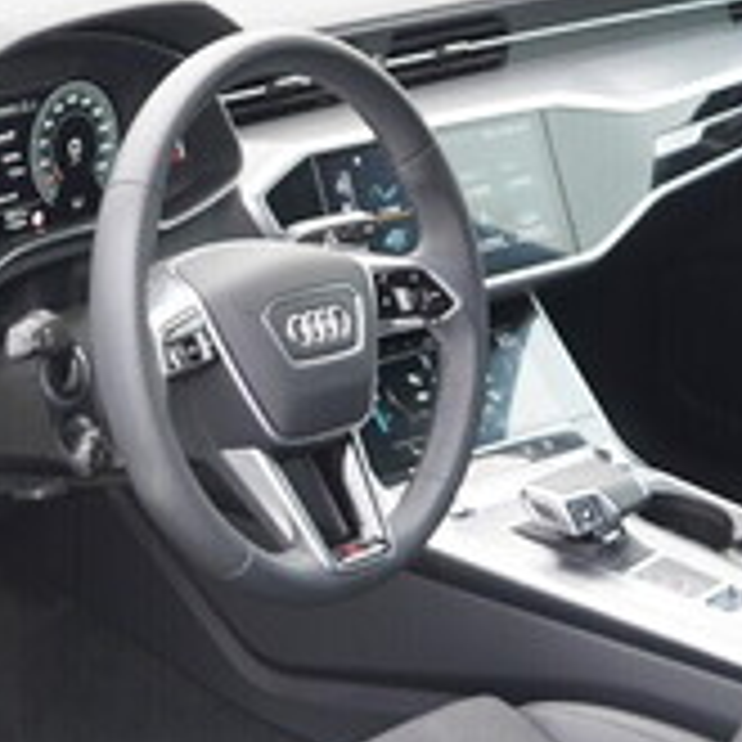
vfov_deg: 16.9
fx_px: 2474
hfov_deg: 16.8
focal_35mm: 102
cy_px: 614
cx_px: 76
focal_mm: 24
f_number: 2.8
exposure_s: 1/40
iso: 320
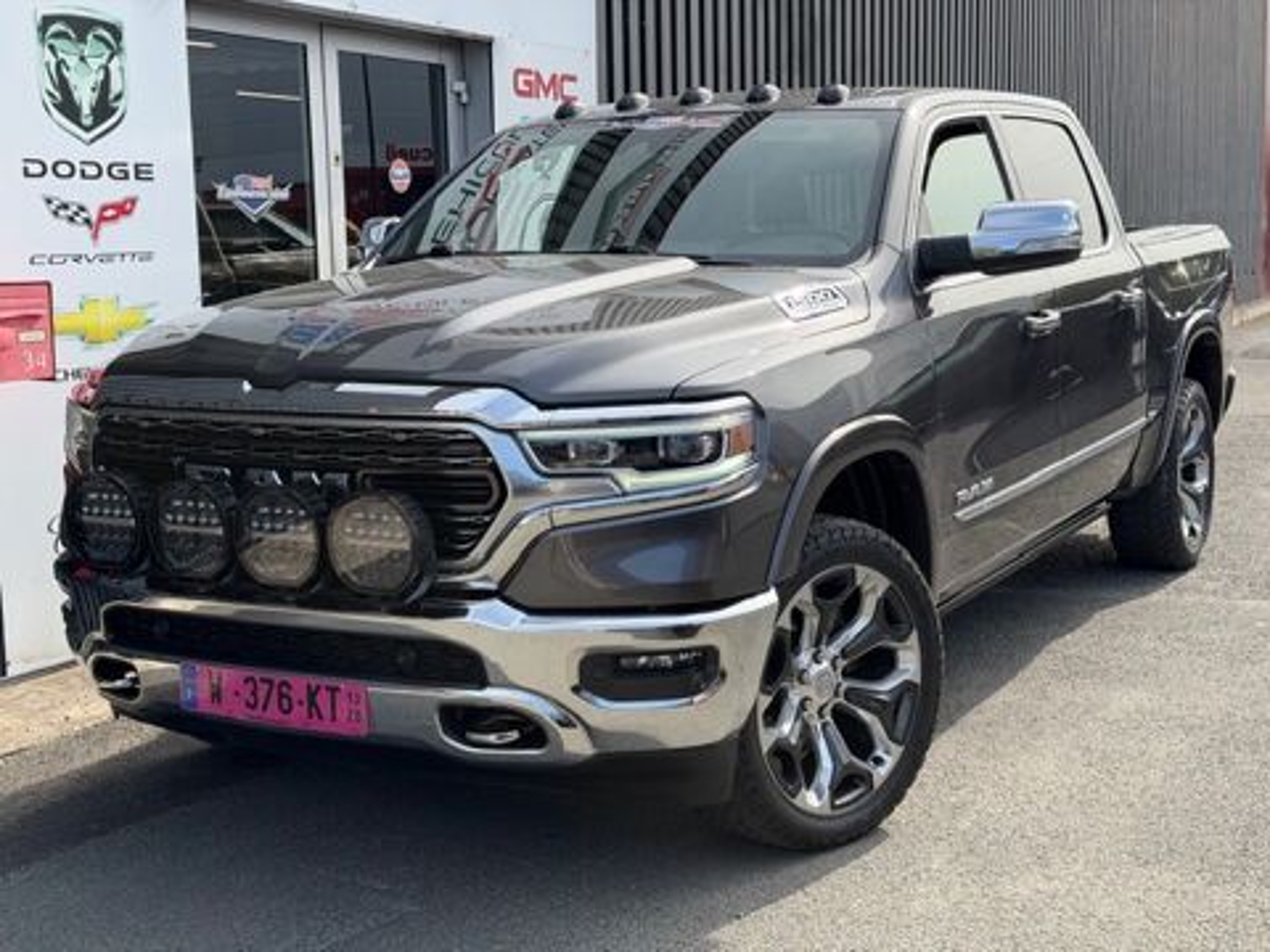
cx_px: 635
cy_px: 476
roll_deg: +1.8
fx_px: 1761
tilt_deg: -8.2
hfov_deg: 39.7
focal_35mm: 48
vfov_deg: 30.3
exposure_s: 1/2208
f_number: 1.78
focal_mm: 6.76
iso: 80
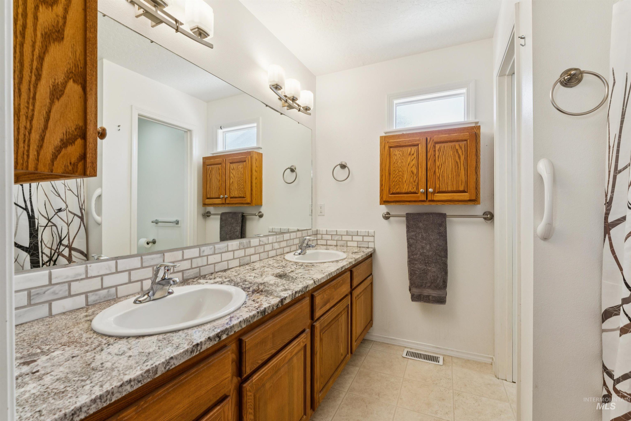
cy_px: 210
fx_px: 282
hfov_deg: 96.4
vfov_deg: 73.4
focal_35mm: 16
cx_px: 316
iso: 400
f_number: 13
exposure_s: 1/13
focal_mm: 16.1
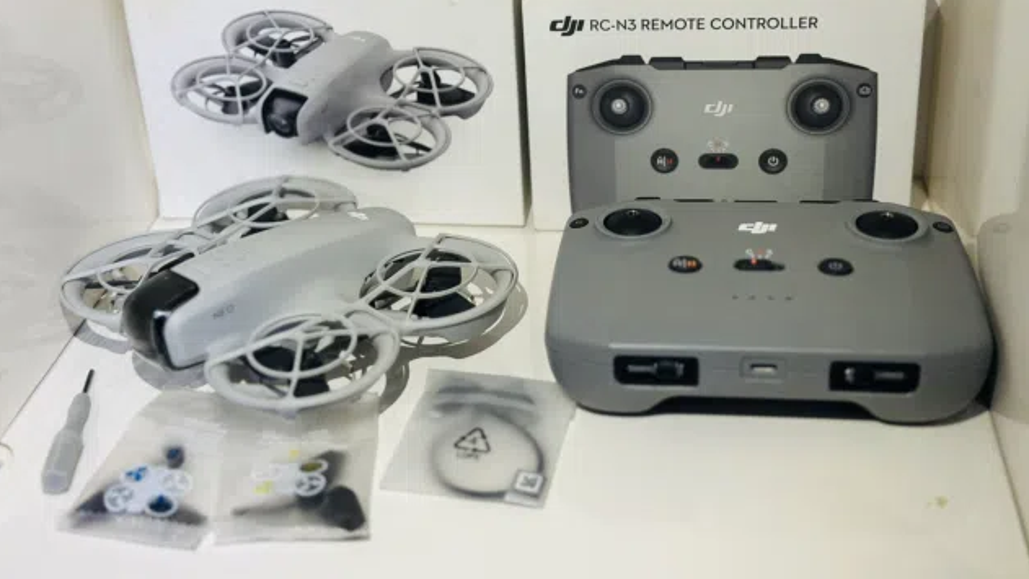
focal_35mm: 53
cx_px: 510
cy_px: 189
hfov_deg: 39.2
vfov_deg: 22.5
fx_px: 1446
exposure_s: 1/50
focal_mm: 6.86
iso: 125
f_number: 1.78
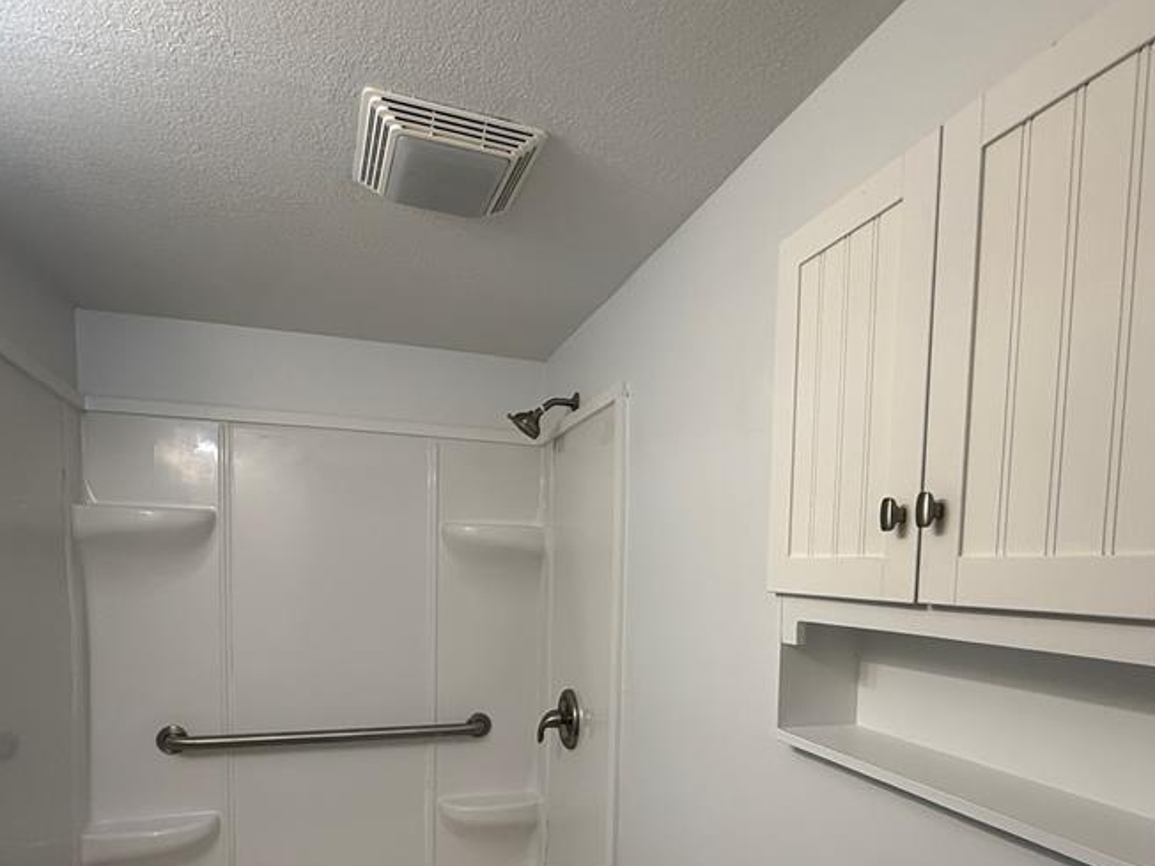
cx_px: 579
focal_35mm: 22
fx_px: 734
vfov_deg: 58.7
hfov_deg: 76.4
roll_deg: -0.6
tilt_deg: -4.2
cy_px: 622
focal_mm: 2.22
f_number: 2.2
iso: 160
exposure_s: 1/120
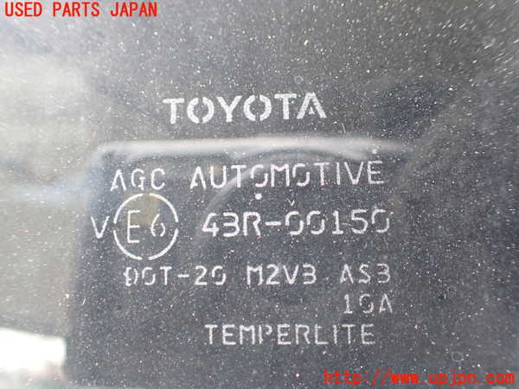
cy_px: 194
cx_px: 260
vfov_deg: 46.8
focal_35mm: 30
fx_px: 450
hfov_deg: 60.0
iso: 800
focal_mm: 5.4
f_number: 2.3
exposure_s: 1/125
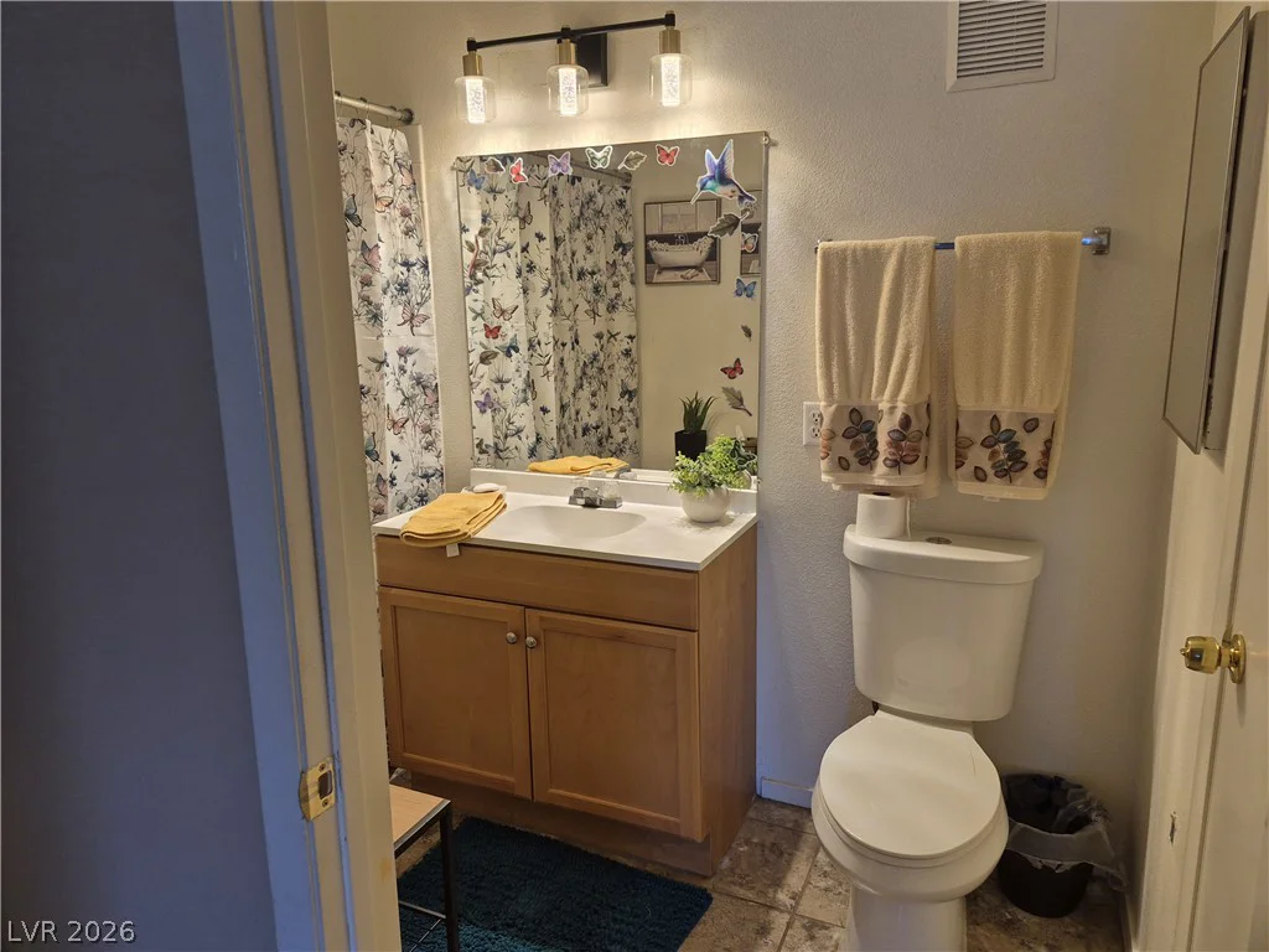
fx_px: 843
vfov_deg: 58.9
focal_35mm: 23
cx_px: 634
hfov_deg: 73.9
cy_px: 476
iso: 160
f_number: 1.8
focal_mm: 5.4
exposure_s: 1/120
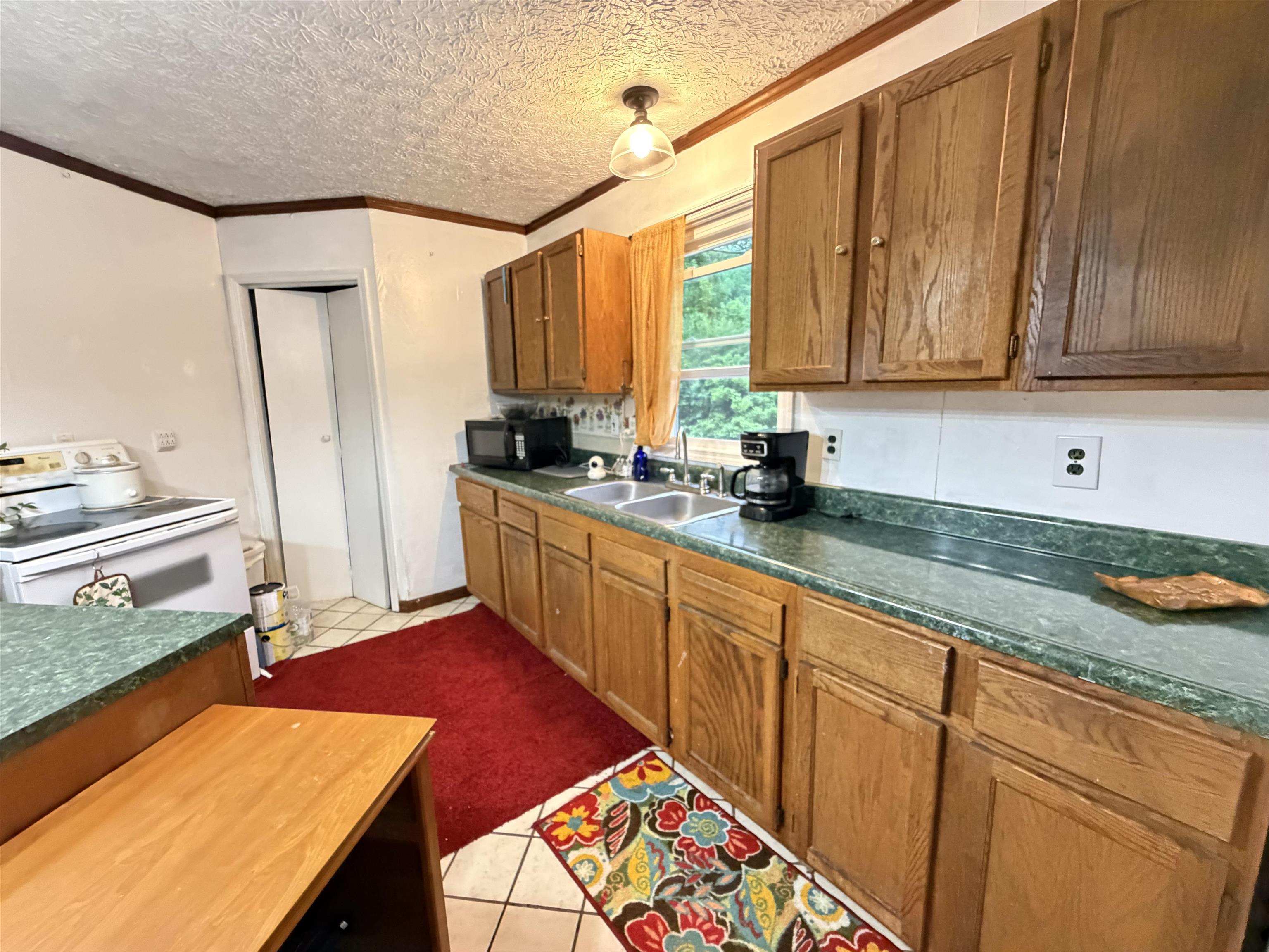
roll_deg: +1.5
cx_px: 634
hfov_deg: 102.1
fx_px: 513
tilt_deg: -9.8
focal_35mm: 14
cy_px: 476
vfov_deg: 85.7
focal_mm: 2.22
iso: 1000
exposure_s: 1/40
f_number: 2.2
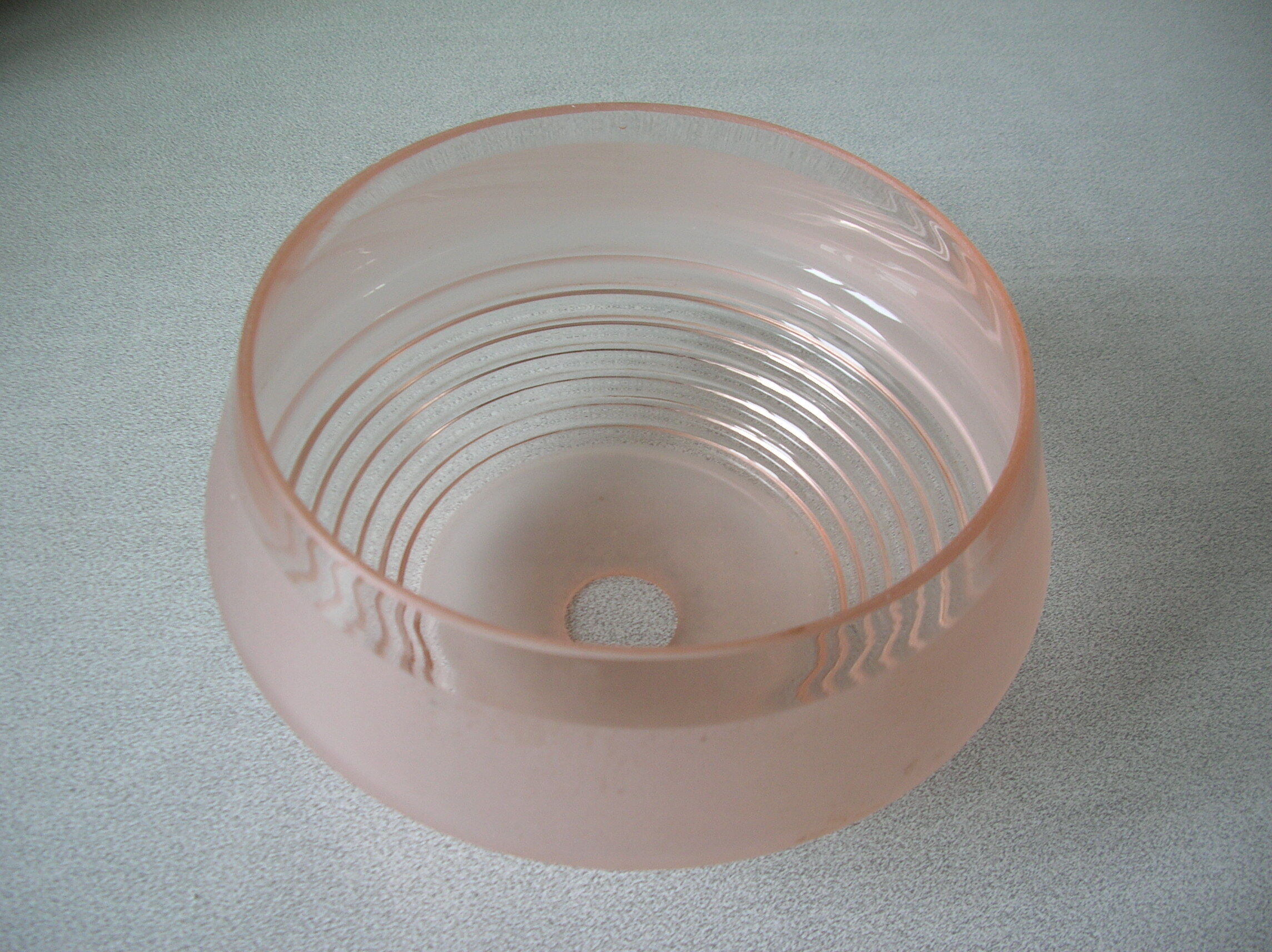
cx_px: 636
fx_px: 1285
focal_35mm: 35
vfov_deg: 40.6
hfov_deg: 52.7
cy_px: 476
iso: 50
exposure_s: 1/12.8
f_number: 2.8
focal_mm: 5.8
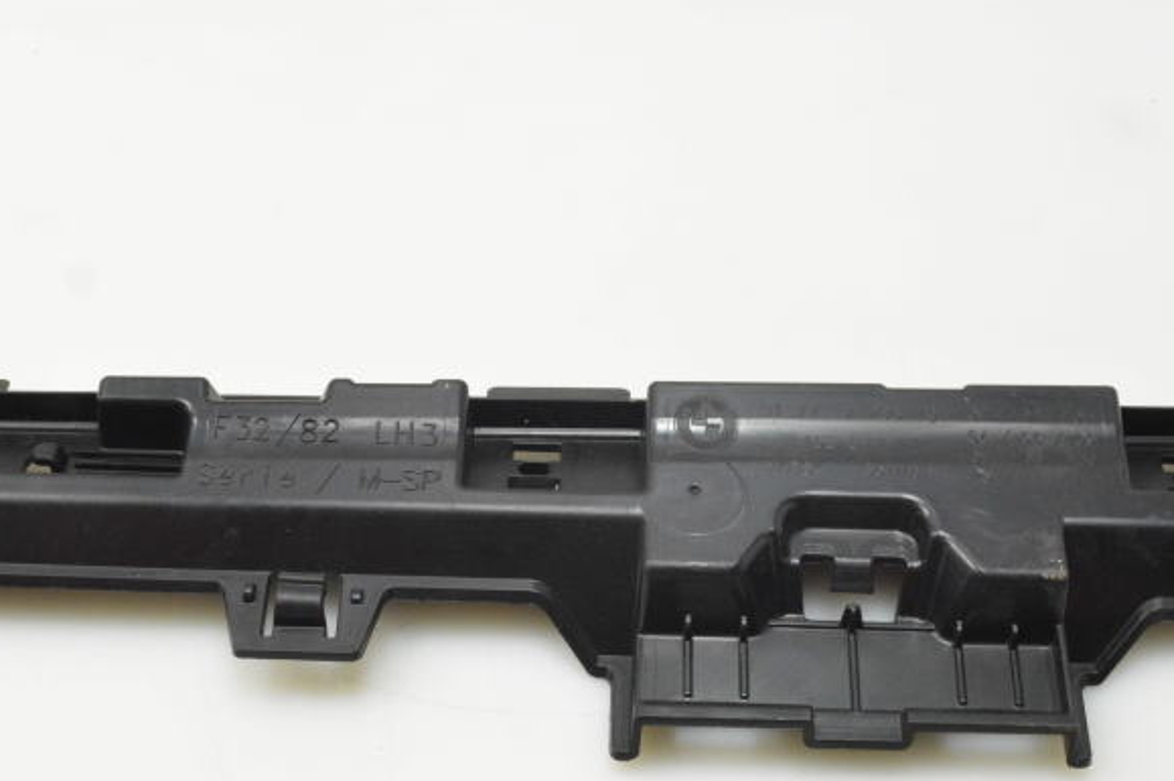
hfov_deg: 29.3
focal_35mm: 69
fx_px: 2248
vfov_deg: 19.7
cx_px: 594
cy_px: 473
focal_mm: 26
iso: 2500
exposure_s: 1/250
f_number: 8
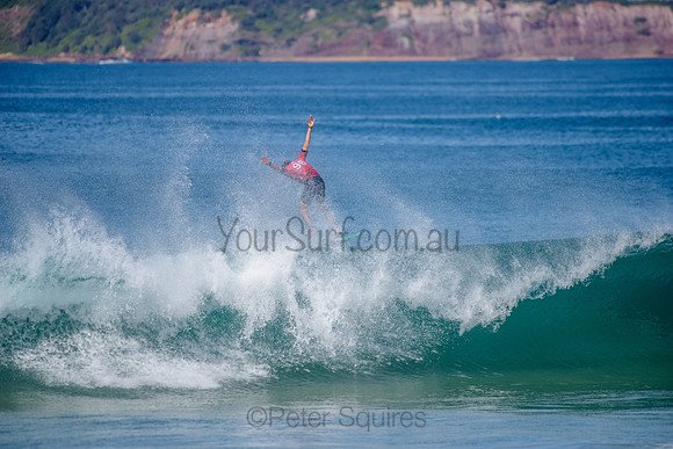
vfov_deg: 2.8
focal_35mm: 500
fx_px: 9349
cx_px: 336
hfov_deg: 4.1
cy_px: 224
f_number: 5.6
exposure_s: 1/2000
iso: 160
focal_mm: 500
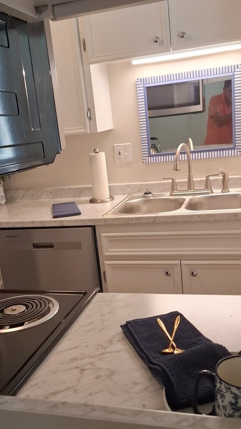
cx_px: 113
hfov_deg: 32.8
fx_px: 409
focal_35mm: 36
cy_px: 249
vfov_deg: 55.0
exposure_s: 1/120
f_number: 1.8
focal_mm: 5.54
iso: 200
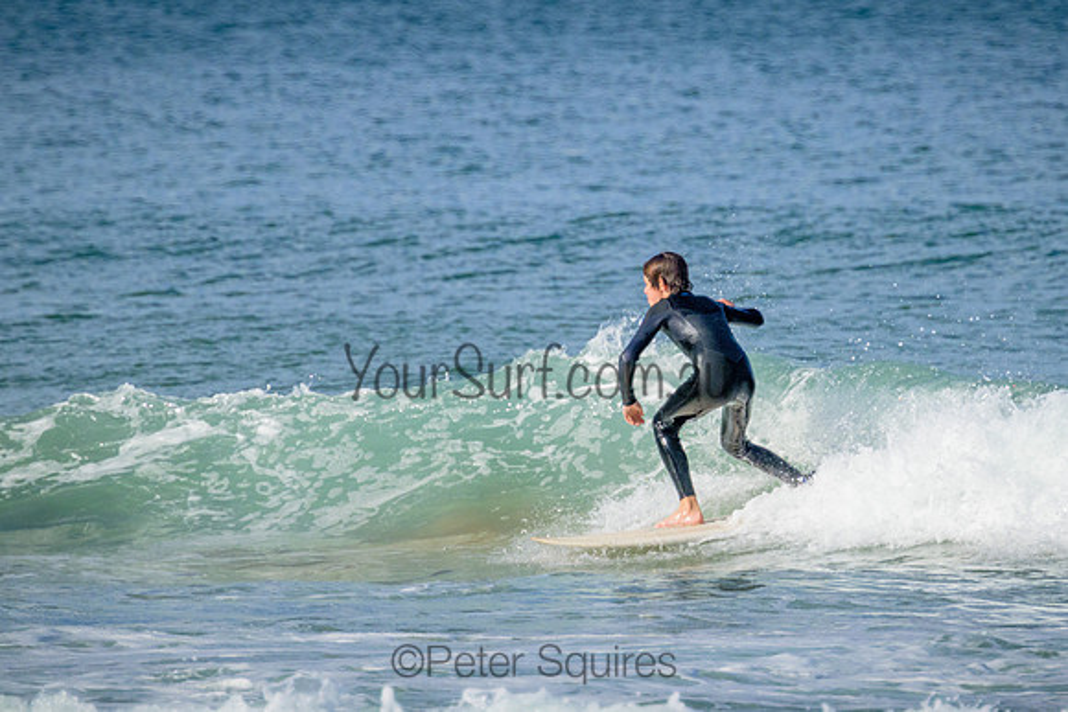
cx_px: 673
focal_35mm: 1008
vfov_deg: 1.4
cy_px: 263
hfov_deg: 2.0
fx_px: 29916
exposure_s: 1/1250
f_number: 11
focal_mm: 800
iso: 1600
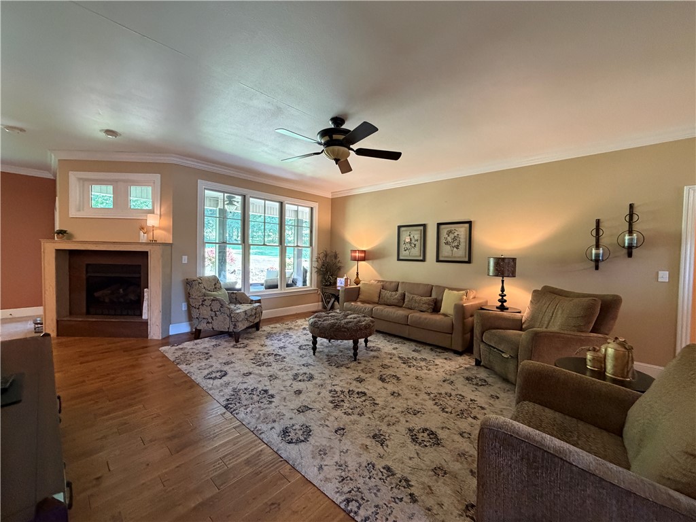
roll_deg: -1.1
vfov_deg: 85.7
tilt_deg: -2.3
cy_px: 261
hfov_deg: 102.1
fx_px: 281
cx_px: 348
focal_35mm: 14
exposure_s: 1/60
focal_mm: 2.22
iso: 500
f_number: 2.2
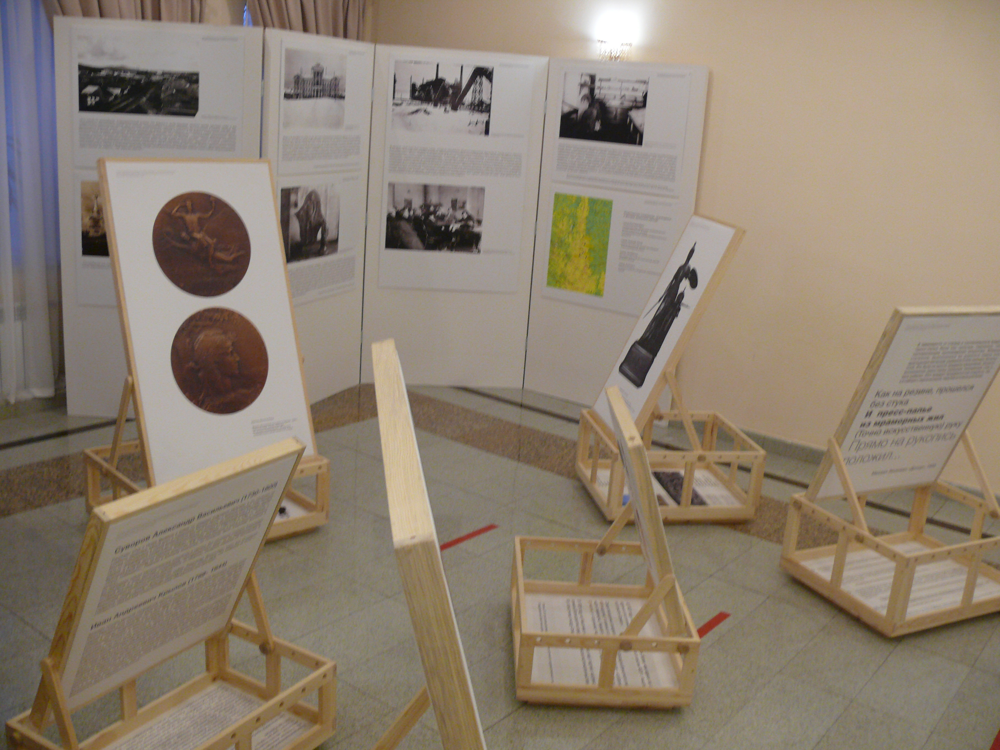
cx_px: 500
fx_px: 1011
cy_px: 375
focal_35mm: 35
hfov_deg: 52.6
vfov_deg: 40.7
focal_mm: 7.4
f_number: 2.8
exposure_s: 1/20
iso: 200
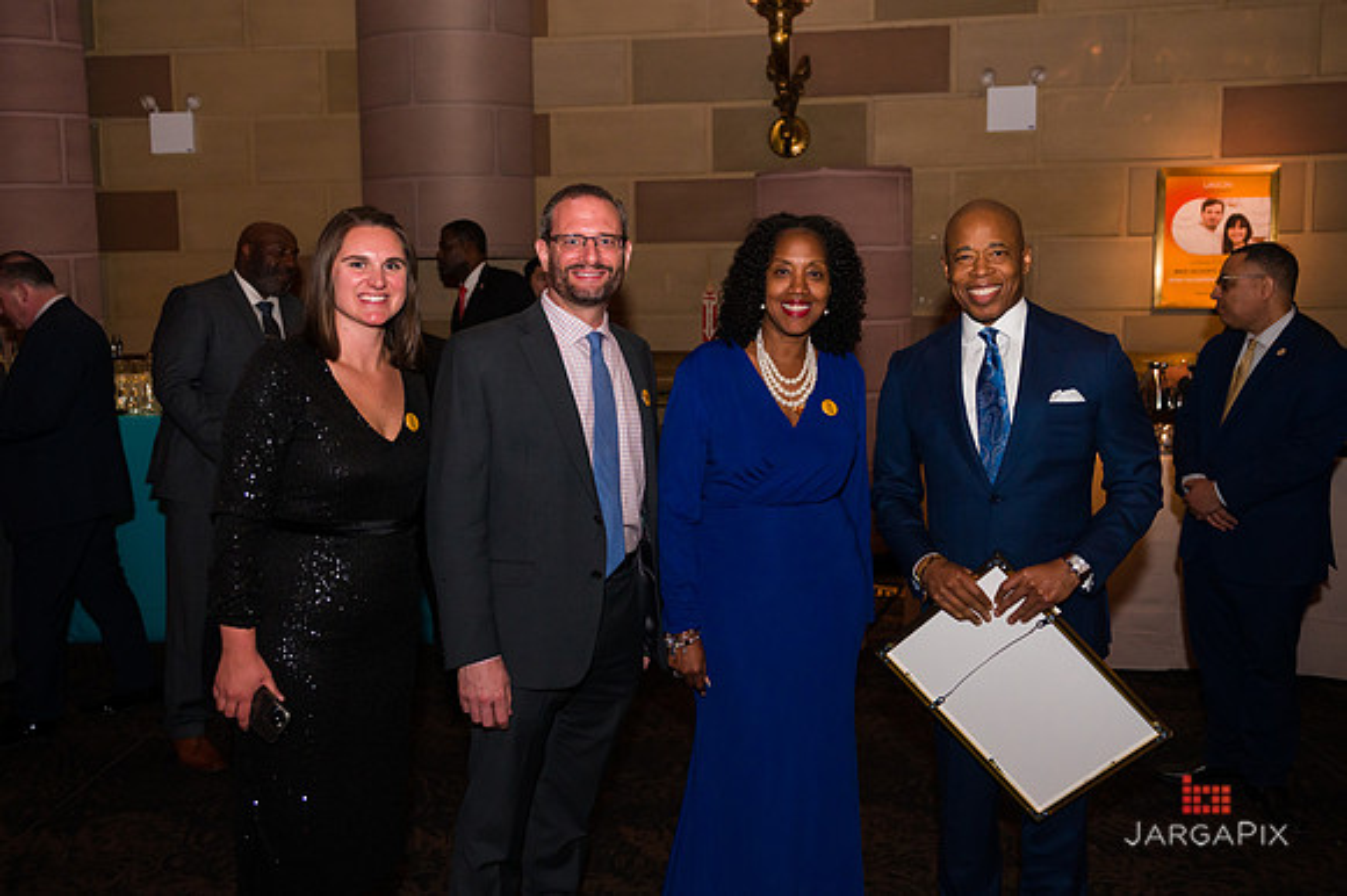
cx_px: 680
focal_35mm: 31
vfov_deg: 42.2
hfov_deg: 60.2
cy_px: 427
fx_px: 1161
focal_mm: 28
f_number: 4
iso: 3200
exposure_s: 1/400
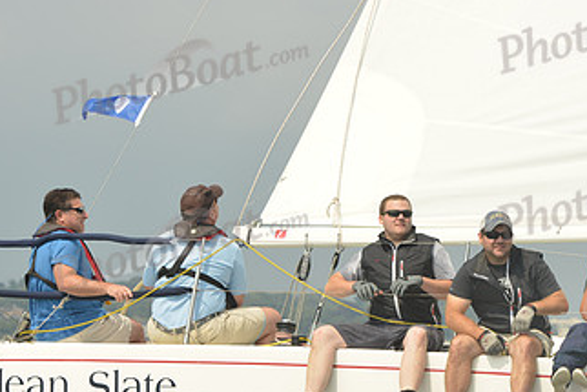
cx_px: 405
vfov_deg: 6.6
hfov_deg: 9.8
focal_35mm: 209
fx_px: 3409
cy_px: 315
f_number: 9
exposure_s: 1/1250
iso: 320
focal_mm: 116
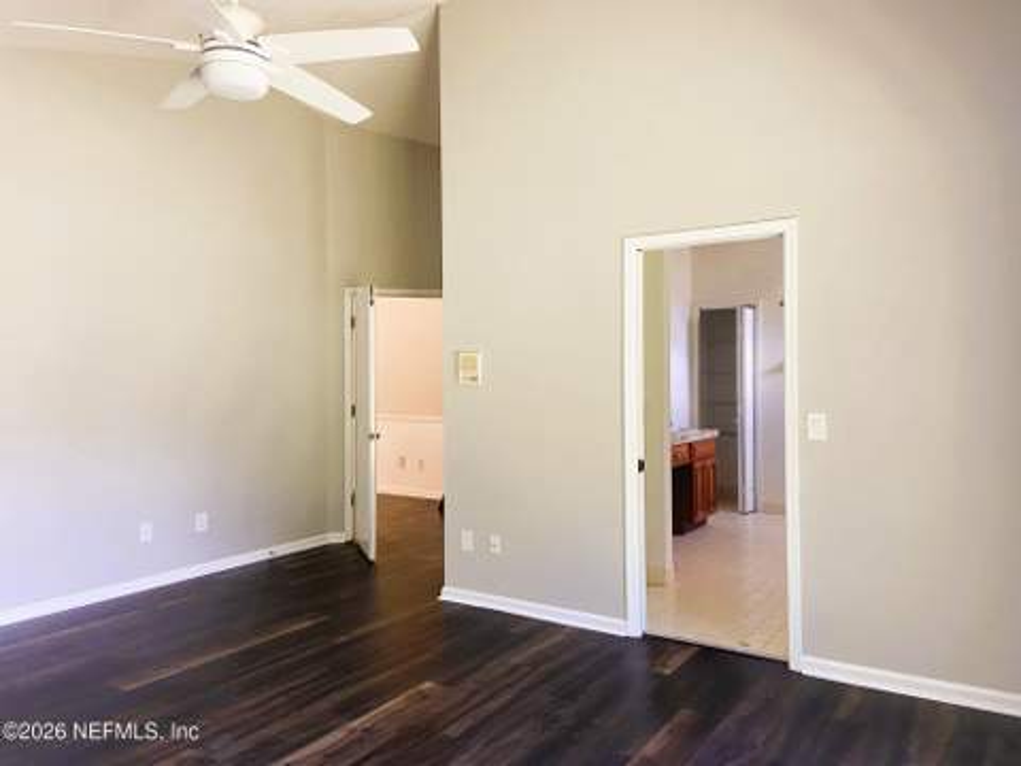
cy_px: 383
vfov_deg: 53.1
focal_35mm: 26
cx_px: 510
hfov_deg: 67.3
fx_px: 767
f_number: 1.8
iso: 160
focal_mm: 4.25
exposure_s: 1/60
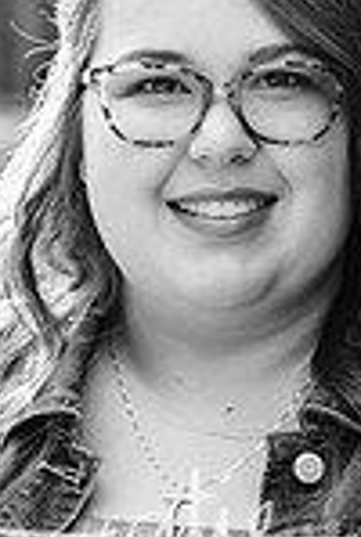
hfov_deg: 5.4
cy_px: 458
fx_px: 3833
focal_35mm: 256
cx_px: 354
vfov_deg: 8.0
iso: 640
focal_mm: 85
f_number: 2.8
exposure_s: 1/800
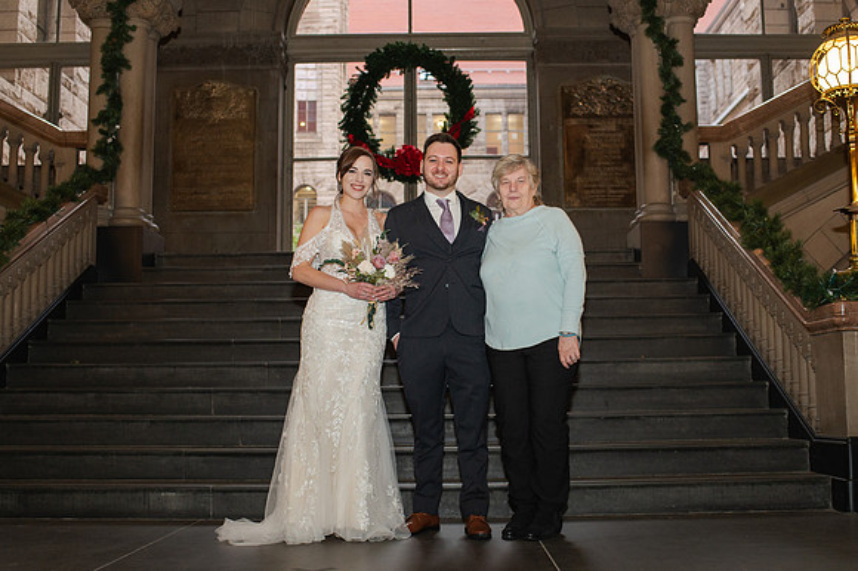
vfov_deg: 31.8
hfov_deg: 46.3
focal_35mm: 42
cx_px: 451
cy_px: 278
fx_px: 1003
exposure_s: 1/200
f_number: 3.5
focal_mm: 35
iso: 1000
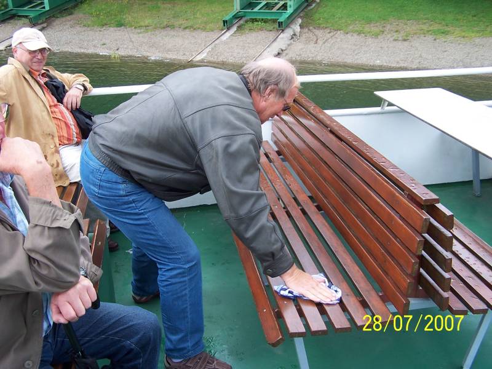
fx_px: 540
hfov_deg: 49.0
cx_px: 246
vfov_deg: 37.7
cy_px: 184
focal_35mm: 38
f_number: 2.8
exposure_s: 1/250
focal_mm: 6.3
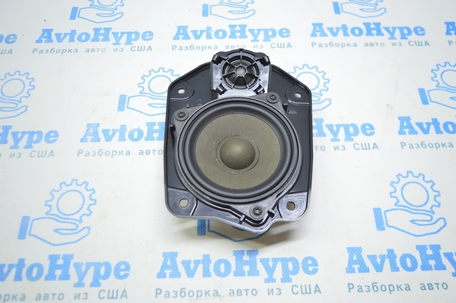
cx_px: 228
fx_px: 380
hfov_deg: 62.0
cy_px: 152
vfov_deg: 43.5
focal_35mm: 30
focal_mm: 20
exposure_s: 1/40
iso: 400
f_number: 3.8
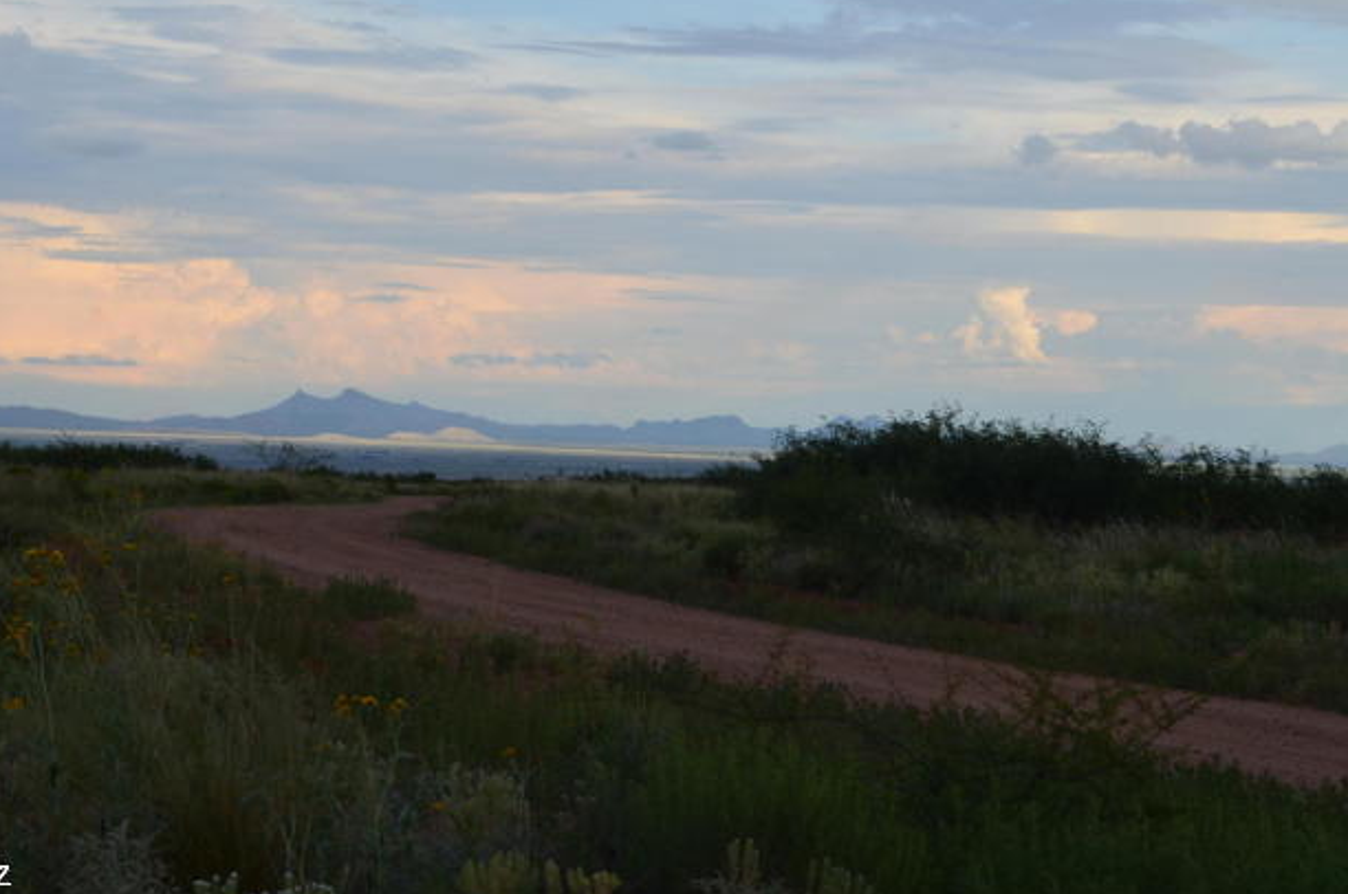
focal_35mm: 98
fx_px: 3648
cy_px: 392
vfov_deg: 14.0
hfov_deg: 20.9
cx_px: 599
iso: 200
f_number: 11
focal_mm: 55
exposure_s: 1/100
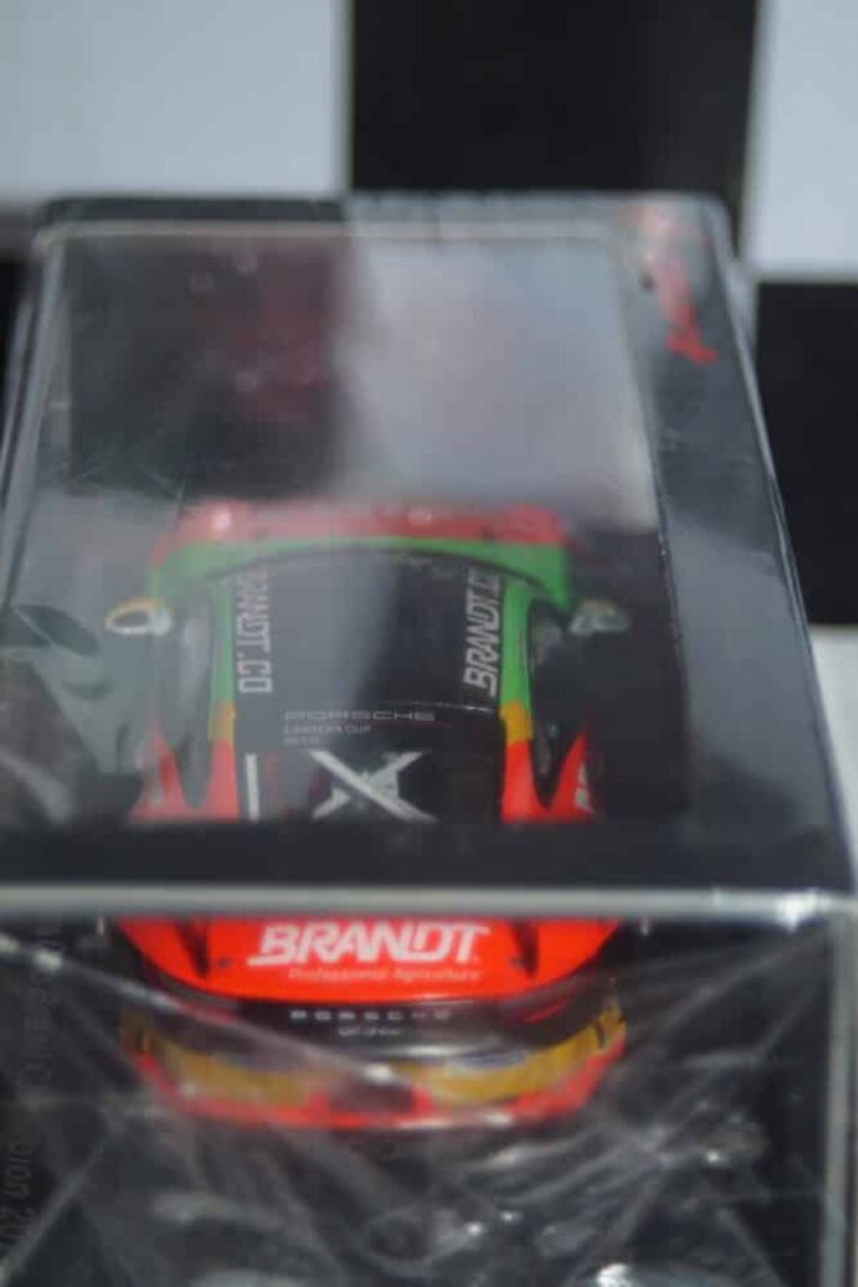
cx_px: 429
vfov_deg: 17.1
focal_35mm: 120
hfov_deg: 11.4
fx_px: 4290
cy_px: 644
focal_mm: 80
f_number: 5.6
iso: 200
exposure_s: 1/60
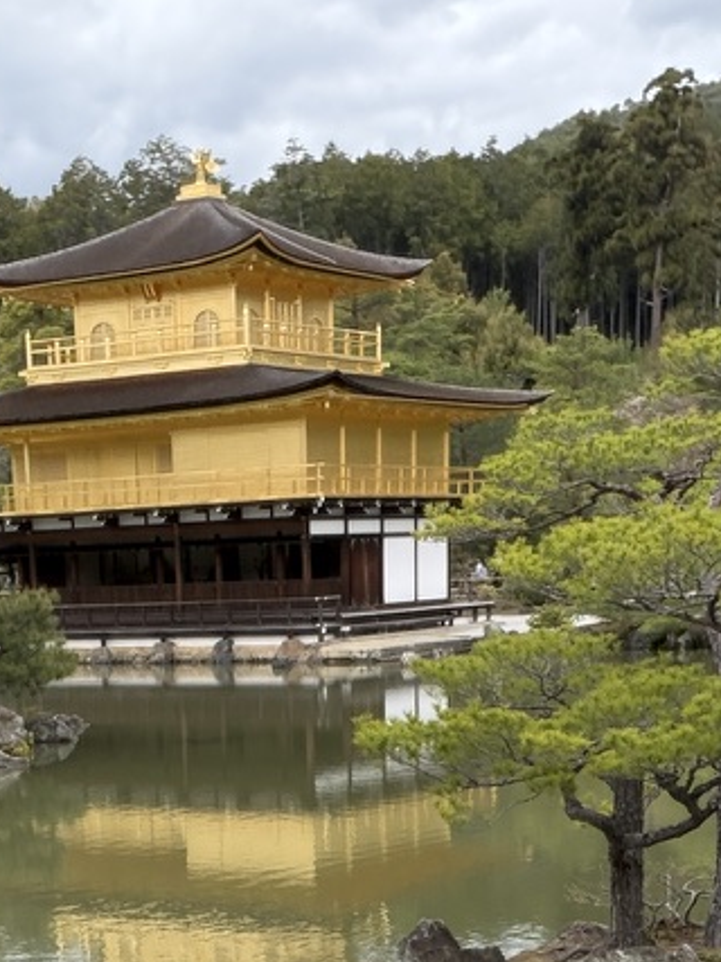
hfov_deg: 20.2
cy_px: 1133
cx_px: 149
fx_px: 2001
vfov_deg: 24.6
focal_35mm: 72
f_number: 1.9
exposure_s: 1/638
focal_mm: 2.71
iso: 40
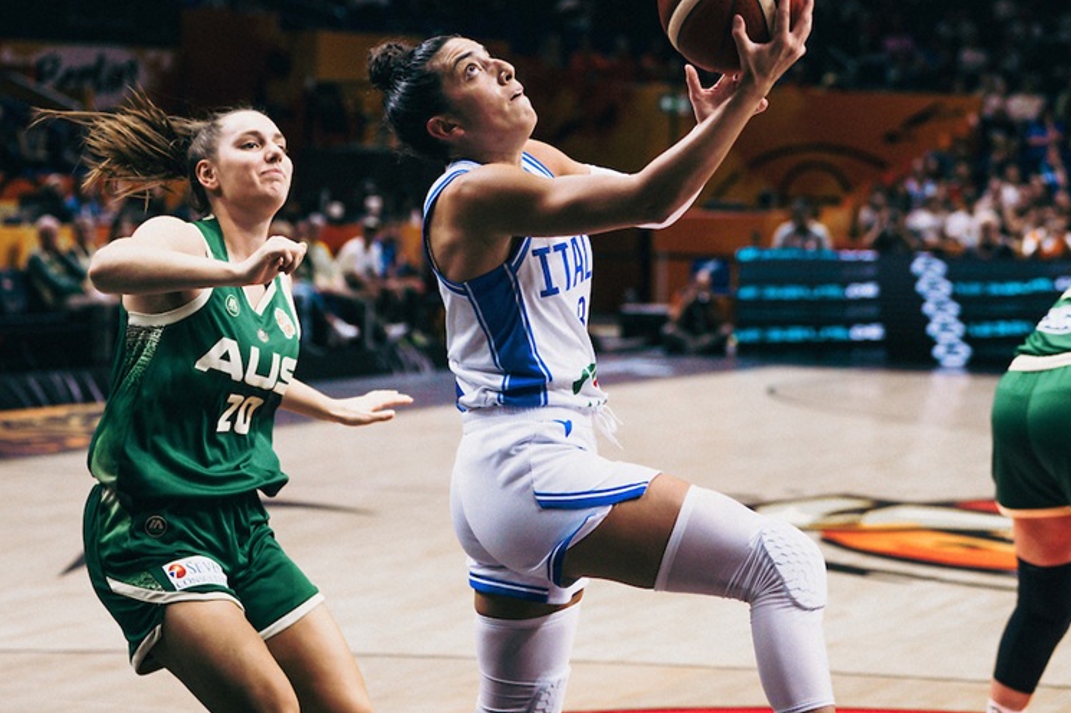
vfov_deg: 14.5
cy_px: 321
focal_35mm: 94
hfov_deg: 21.7
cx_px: 637
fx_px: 2795
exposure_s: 1/1600
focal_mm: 70
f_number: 2.8
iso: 2000
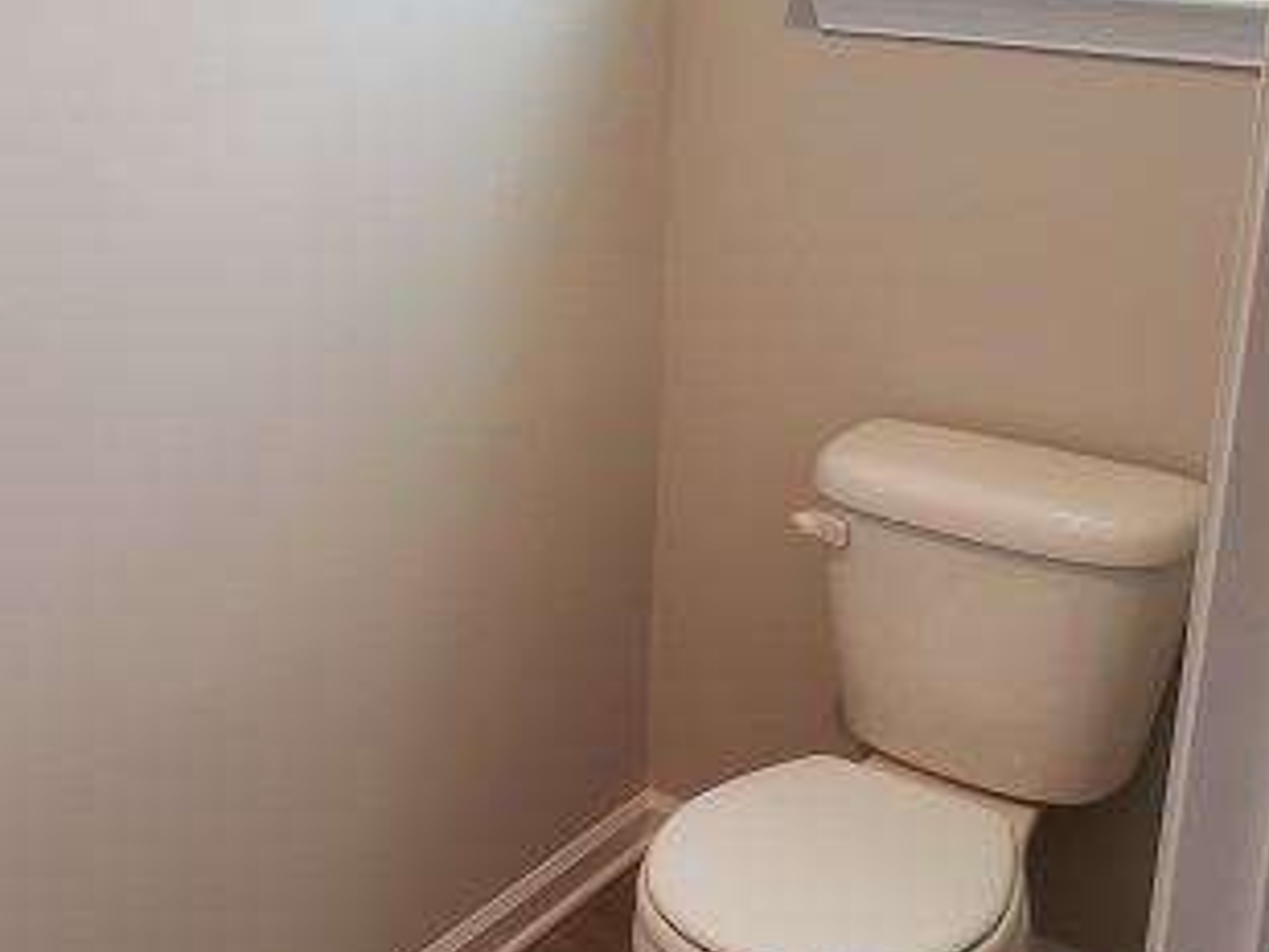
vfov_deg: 41.6
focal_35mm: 34
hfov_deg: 53.8
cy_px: 384
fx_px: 1247
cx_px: 563
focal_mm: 4.3
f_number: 2.4
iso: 320
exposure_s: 1/60
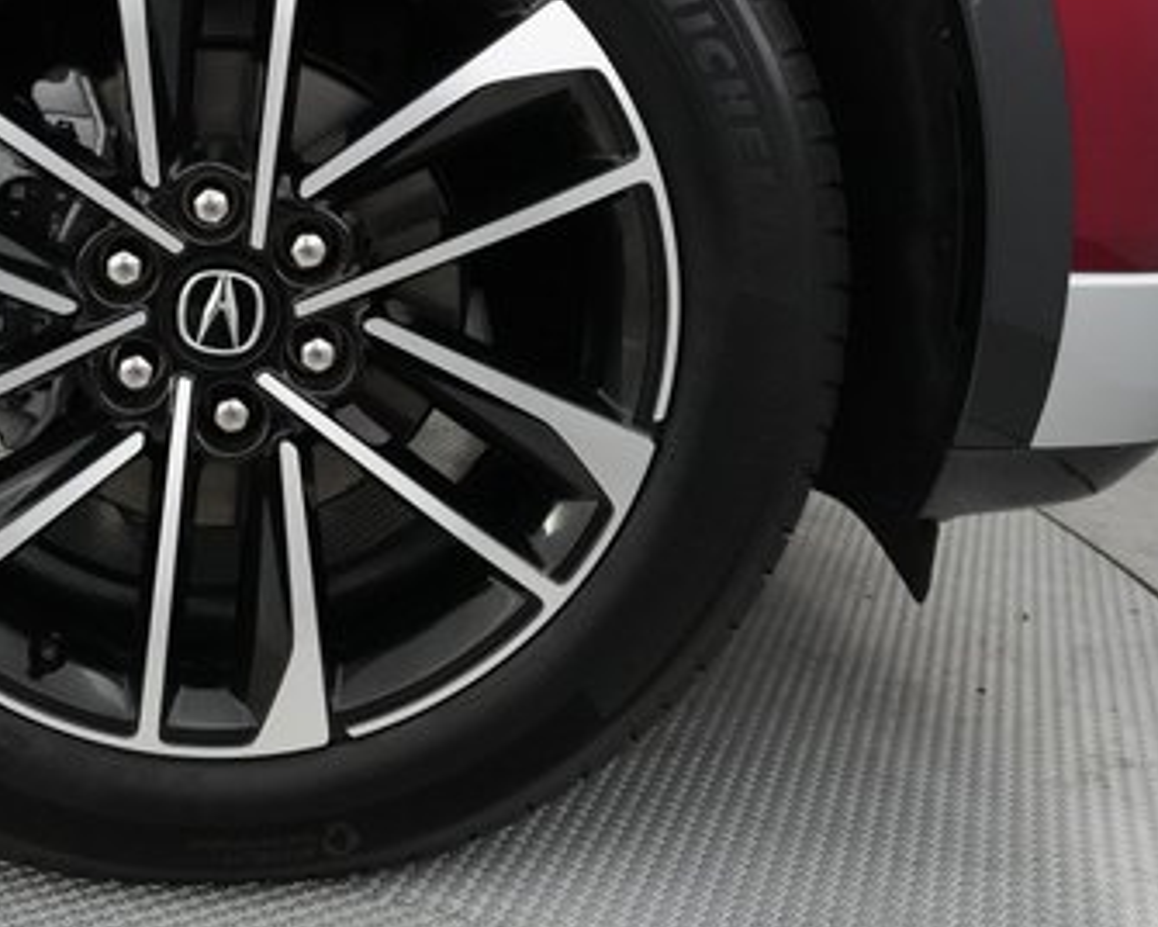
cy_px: 287
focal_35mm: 43
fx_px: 1474
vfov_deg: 34.5
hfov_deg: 41.1
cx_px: 235
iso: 6400
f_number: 5.6
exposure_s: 1/80
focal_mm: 24
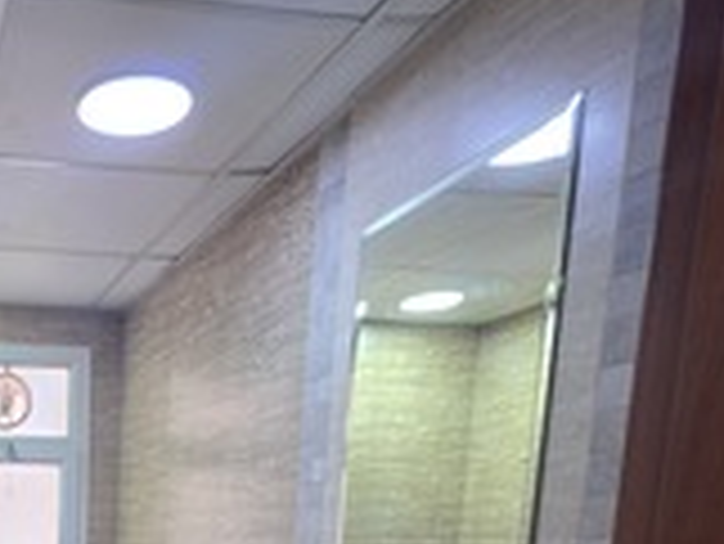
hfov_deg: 43.6
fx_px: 774
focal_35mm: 37
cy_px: 677
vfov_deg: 31.4
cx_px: 16
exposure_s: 1/50
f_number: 1.9
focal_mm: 2.2
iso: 250
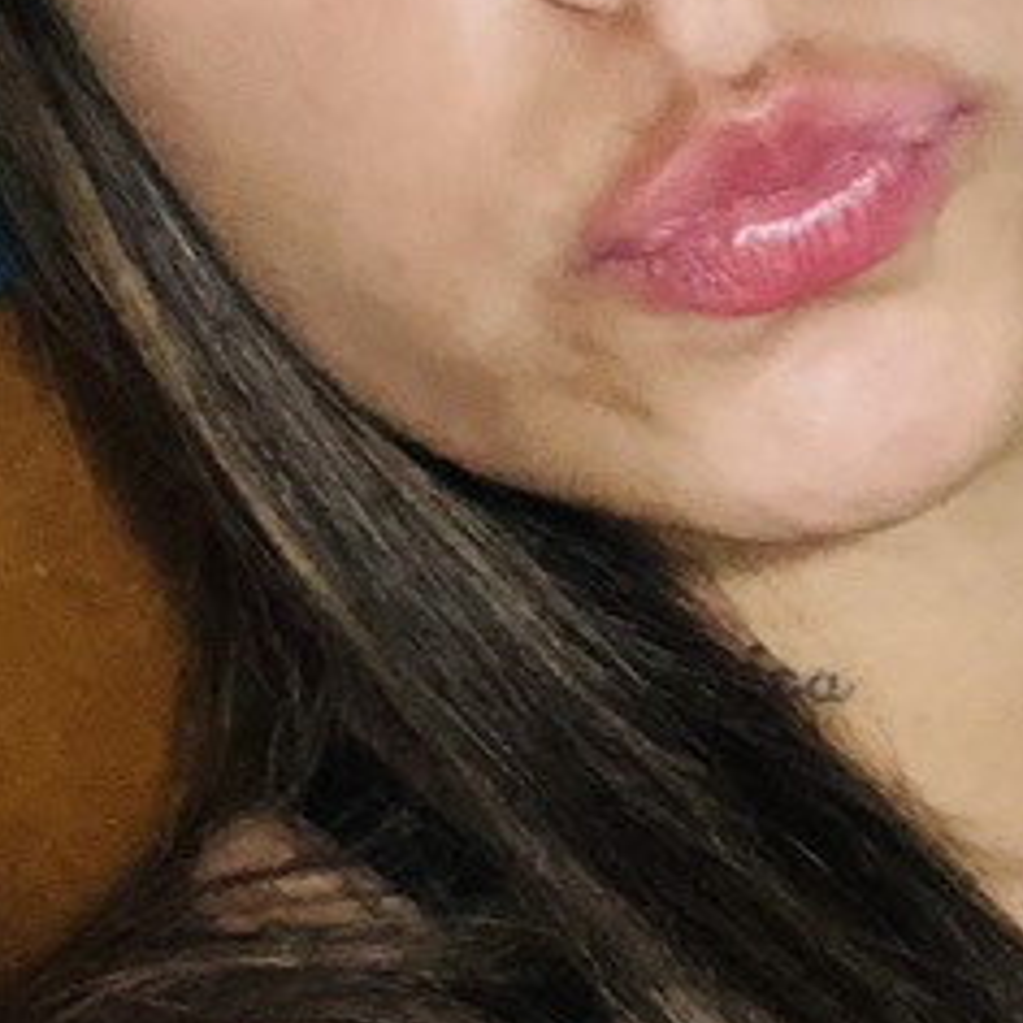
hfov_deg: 14.0
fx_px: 4113
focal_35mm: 123
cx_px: 1038
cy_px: 590
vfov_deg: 14.2
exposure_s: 1/25
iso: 320
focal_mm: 2.87
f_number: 2.2
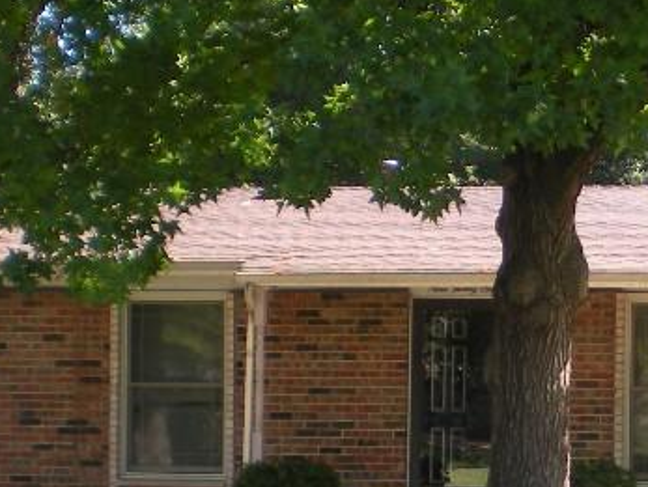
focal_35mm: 112
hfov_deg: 17.2
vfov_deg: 13.1
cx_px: 637
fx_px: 2099
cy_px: 442
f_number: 3.1
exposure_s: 1/103
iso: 64
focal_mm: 6.3
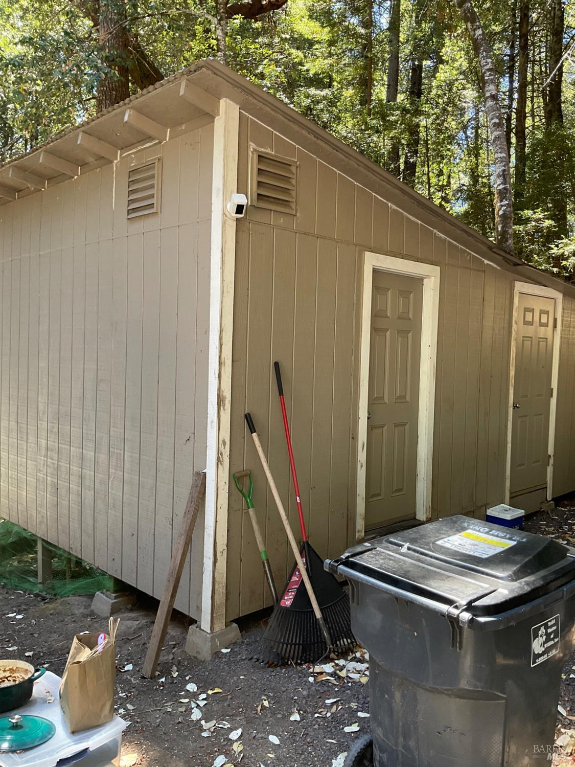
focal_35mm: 29
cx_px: 288
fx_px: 642
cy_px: 384
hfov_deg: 48.2
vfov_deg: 61.7
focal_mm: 3
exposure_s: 1/122
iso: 50
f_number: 1.8
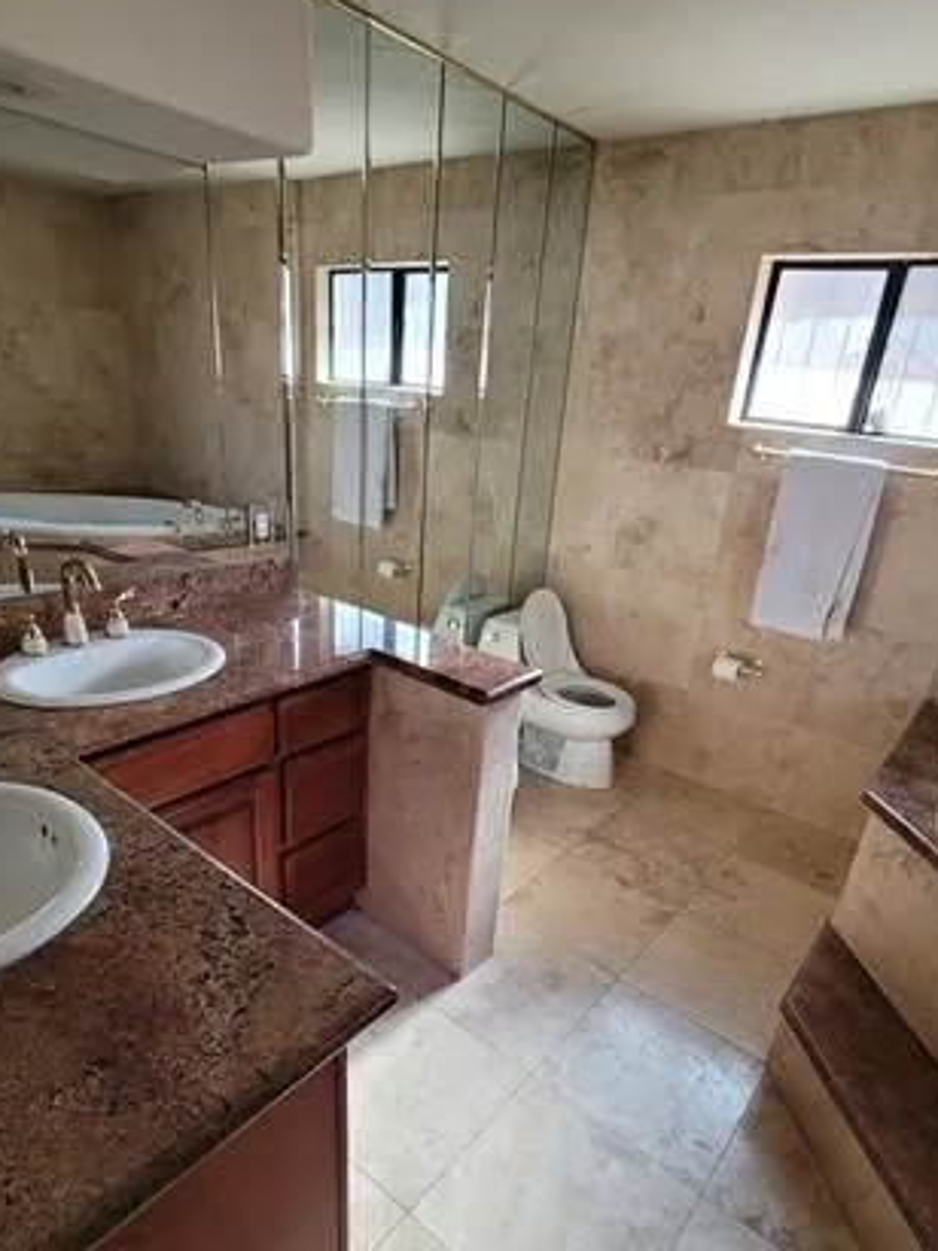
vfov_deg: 84.0
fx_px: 687
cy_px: 727
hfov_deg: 68.7
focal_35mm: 19
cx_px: 472
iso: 125
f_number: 2.2
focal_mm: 2.2
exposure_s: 1/60
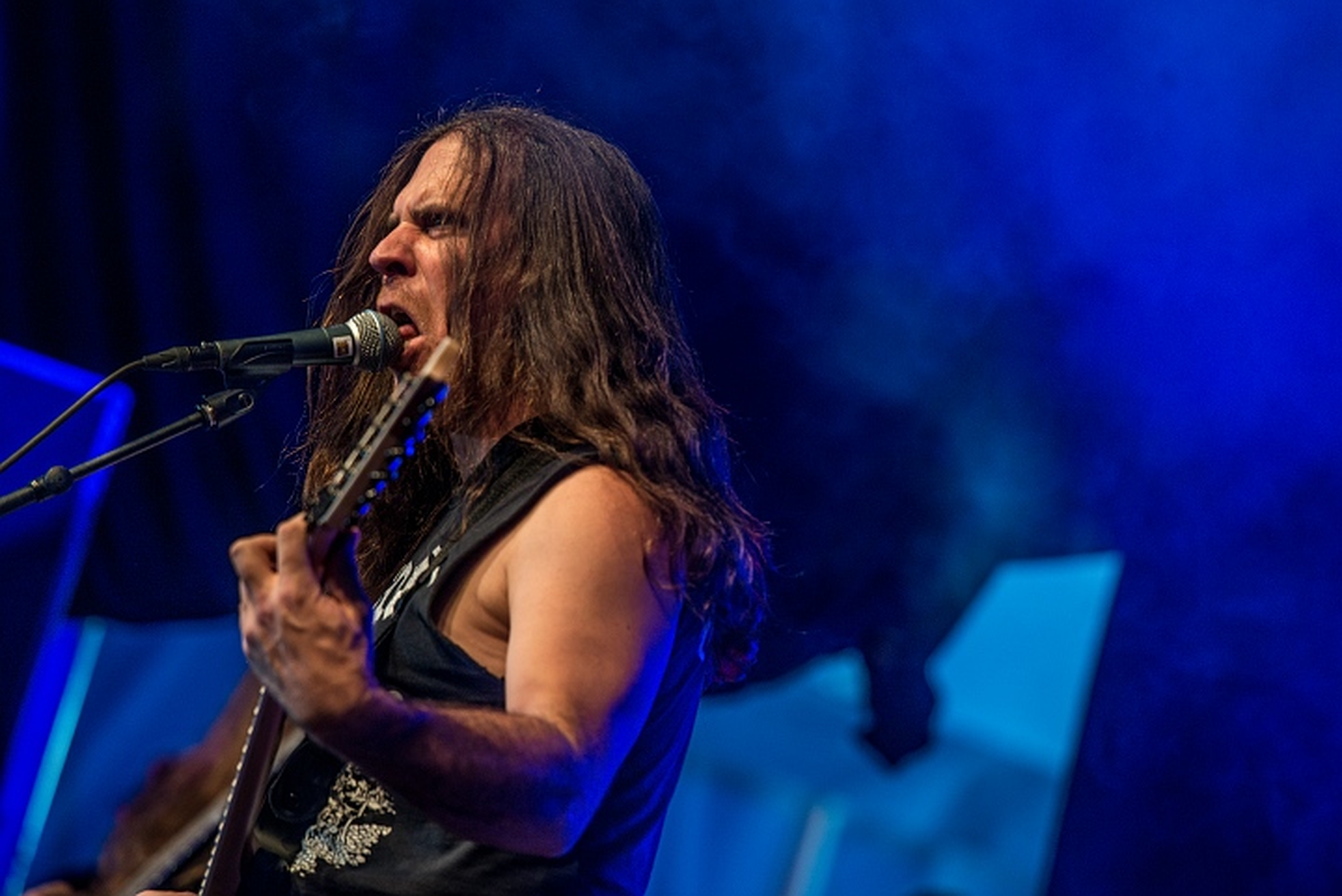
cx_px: 671
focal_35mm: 175
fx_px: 6527
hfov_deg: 11.7
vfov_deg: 7.9
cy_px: 448
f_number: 3.5
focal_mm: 175
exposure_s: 1/125
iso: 640
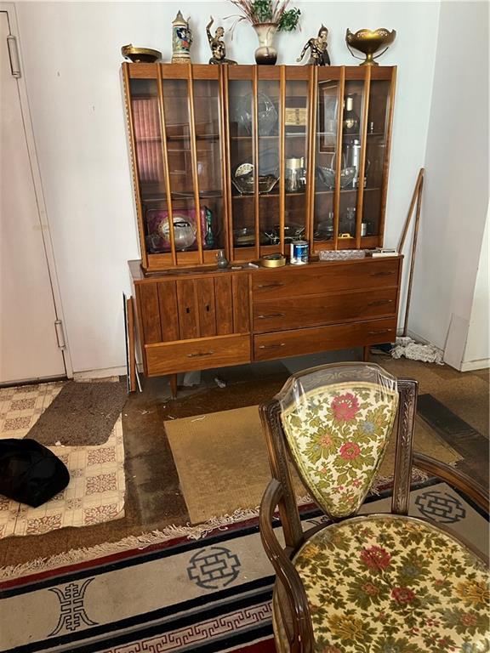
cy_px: 326
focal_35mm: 26
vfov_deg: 67.3
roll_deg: +1.9
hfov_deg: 53.1
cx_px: 245
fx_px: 491
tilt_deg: -21.5
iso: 400
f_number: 1.6
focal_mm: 5.1
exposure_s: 1/40
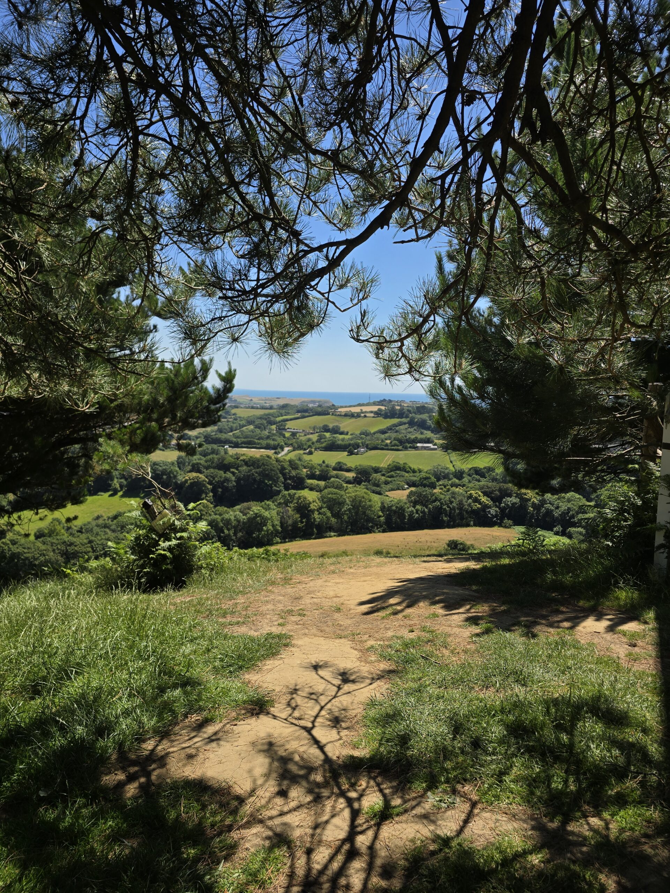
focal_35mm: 23
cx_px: 335
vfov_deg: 73.9
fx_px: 594
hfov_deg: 58.9
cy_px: 446
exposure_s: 1/1087
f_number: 1.7
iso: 12
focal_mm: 6.3
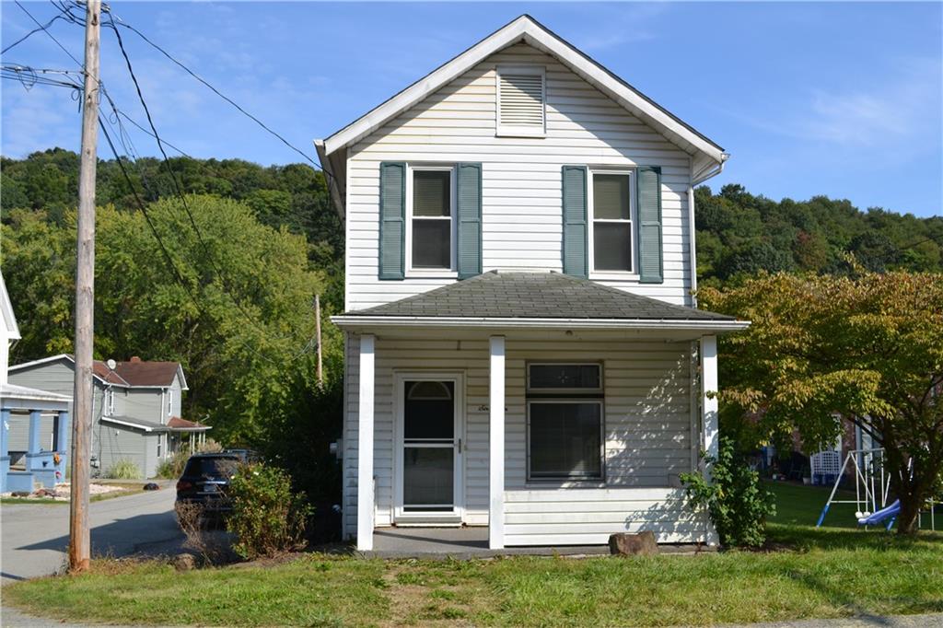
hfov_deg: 53.1
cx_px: 472
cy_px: 314
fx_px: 943
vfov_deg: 36.8
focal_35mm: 36
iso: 100
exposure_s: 1/250
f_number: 8
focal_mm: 24
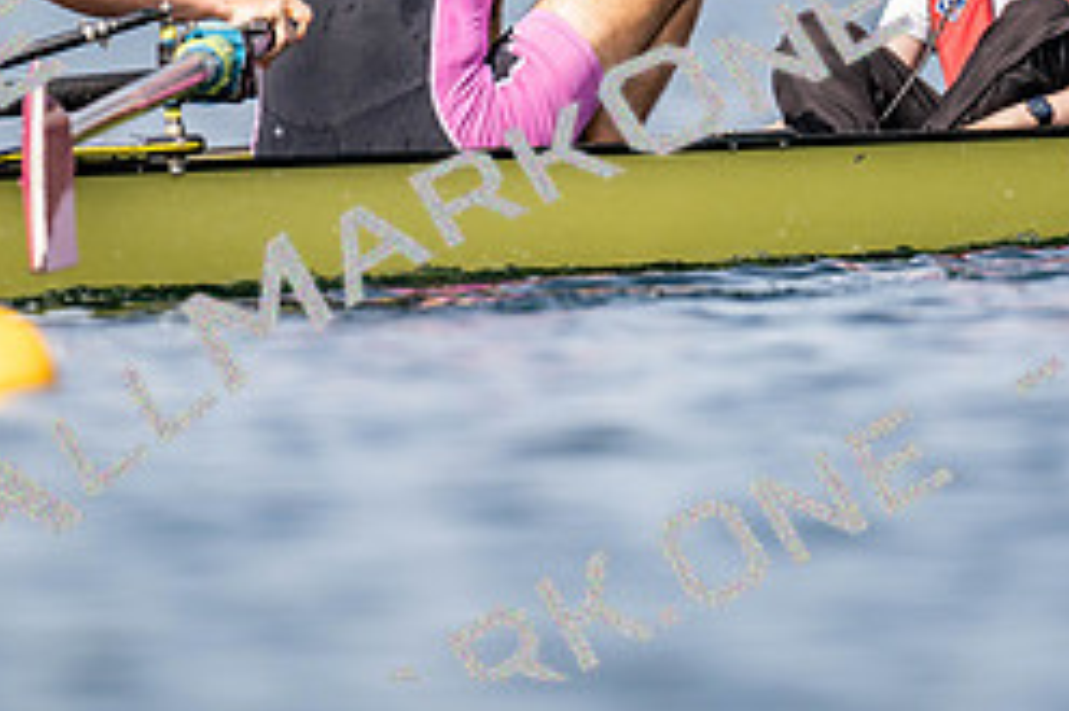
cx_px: 785
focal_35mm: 1406
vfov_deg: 1.0
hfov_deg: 1.5
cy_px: -58
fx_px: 41721
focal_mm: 600
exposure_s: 1/2500
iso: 140
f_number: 4
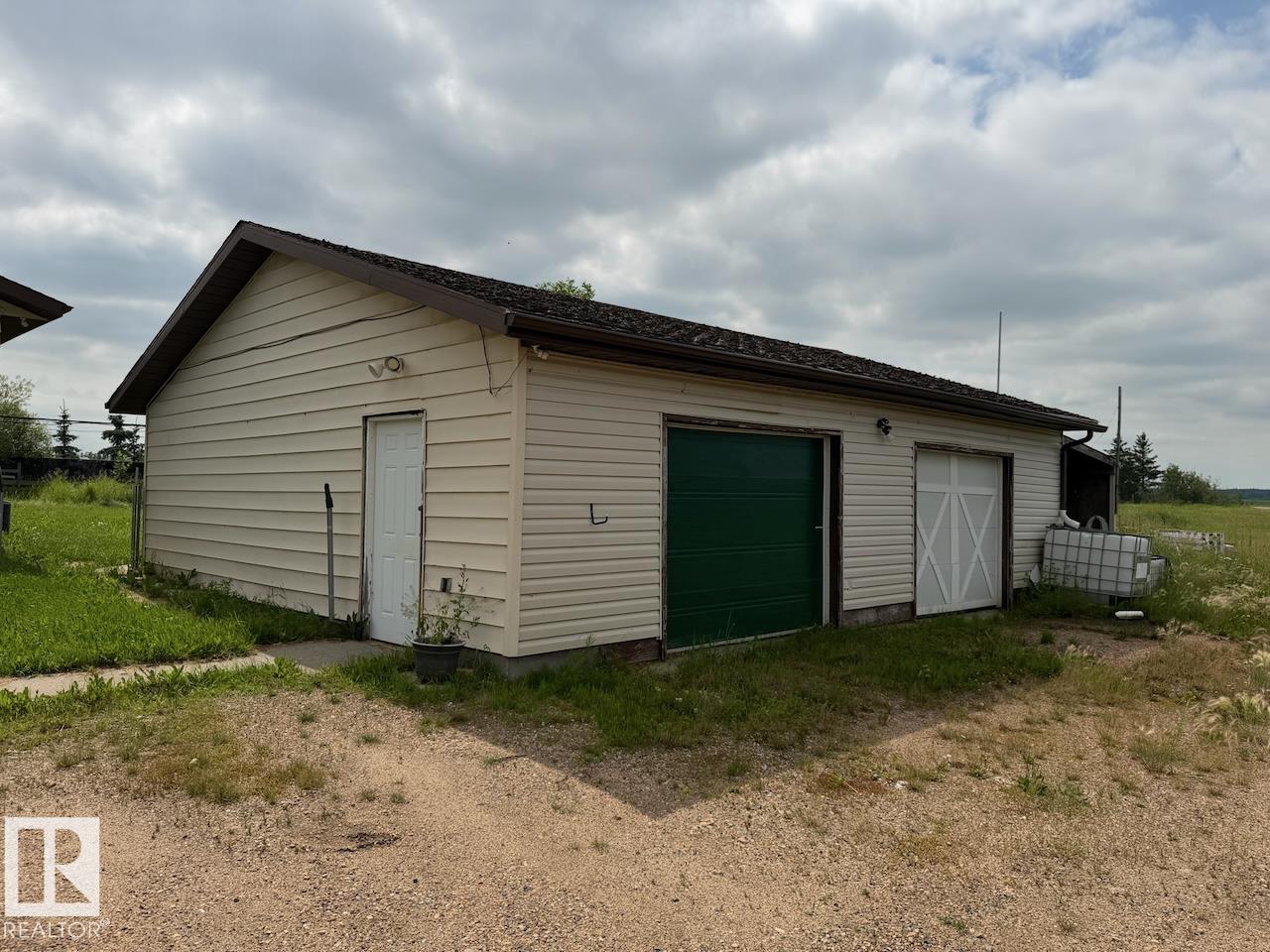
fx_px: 881
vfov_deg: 56.8
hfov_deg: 71.6
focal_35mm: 24
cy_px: 476
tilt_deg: +0.2
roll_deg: -1.7
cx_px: 635
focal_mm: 6.76
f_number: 1.78
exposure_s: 1/9091
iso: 80
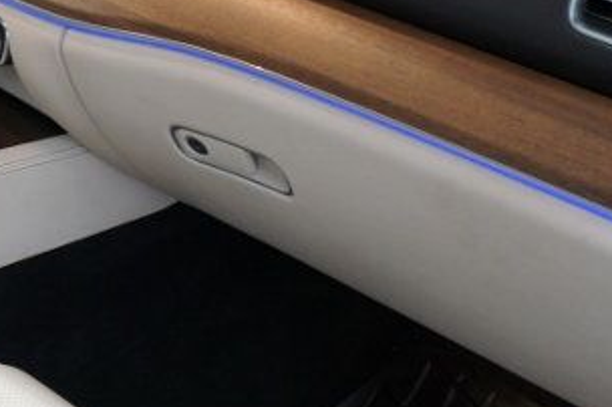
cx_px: -58
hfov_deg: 21.3
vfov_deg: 15.0
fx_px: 1545
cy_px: 156
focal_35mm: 91
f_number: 3.5
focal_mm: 18
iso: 500
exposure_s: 1/30
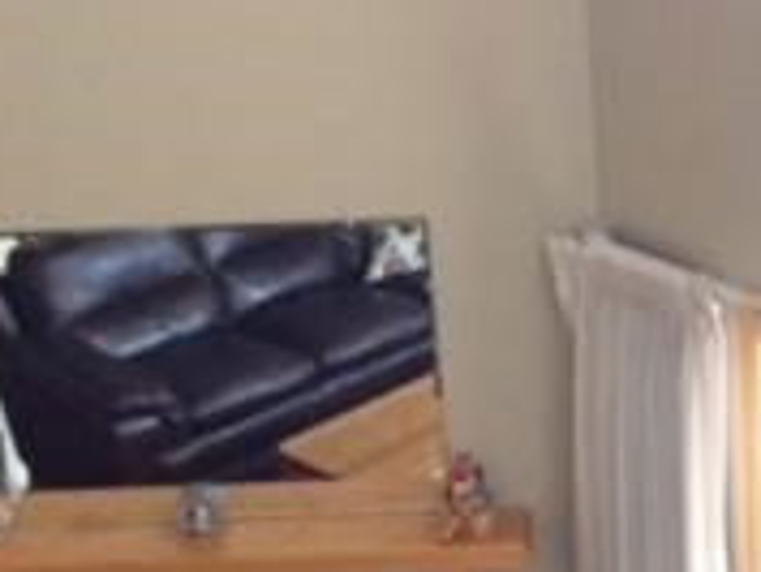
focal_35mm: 105
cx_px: 795
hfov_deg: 18.1
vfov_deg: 14.1
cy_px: 344
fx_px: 2310
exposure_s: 1/24
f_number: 2.2
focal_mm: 4.15
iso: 320
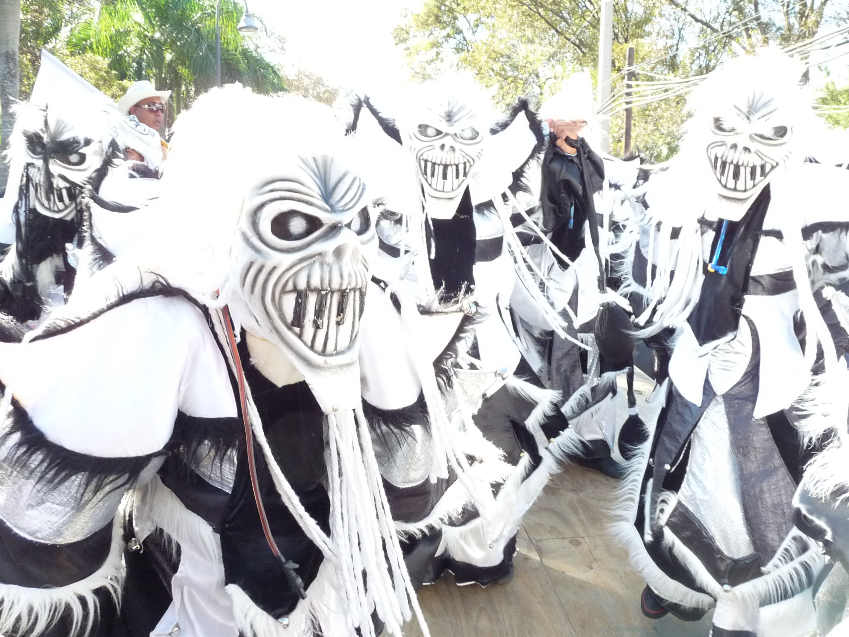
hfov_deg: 47.9
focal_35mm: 39
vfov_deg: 36.8
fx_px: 957
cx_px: 424
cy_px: 318
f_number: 3.2
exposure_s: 1/250
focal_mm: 4.8
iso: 250
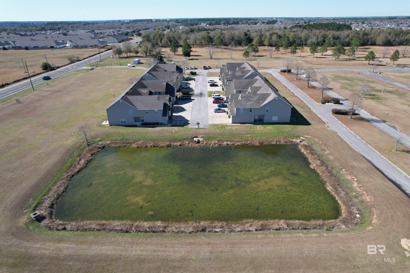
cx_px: 205
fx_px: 251
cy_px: 136
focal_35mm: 22
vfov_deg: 57.2
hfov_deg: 78.6
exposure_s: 1/1600
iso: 140
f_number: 2.8
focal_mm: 8.38
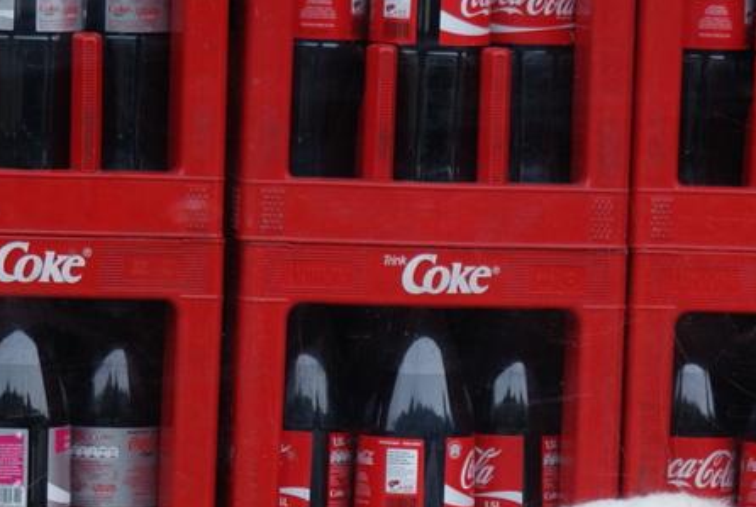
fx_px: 8456
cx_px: 606
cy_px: 539
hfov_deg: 5.1
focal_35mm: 402
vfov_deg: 3.4
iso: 100
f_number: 4
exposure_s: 1/125
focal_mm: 100
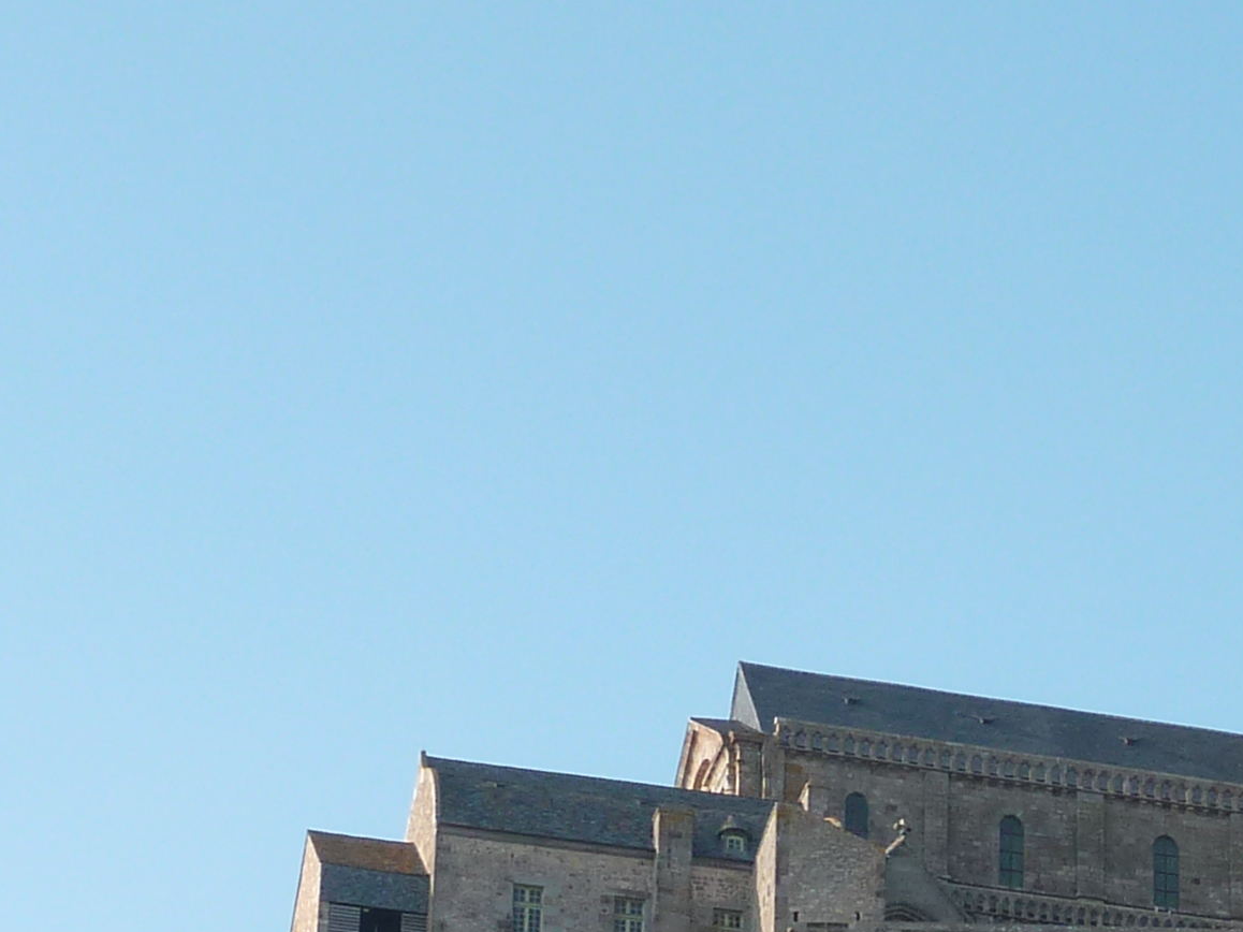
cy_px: 965
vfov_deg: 9.7
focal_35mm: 152
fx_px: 5457
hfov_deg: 12.9
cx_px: 1167
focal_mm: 7.3
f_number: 4
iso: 80
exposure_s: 1/320
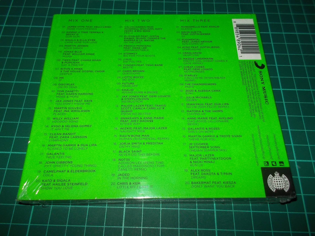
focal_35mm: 29
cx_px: 158
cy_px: 118
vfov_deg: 48.2
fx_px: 264
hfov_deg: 61.7
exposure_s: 1/30
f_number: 3.3
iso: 200
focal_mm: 4.1
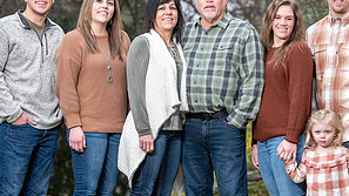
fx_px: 1989
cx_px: 202
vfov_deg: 5.6
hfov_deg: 10.0
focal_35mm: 215
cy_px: 93
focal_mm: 105
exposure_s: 1/125
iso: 200
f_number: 4
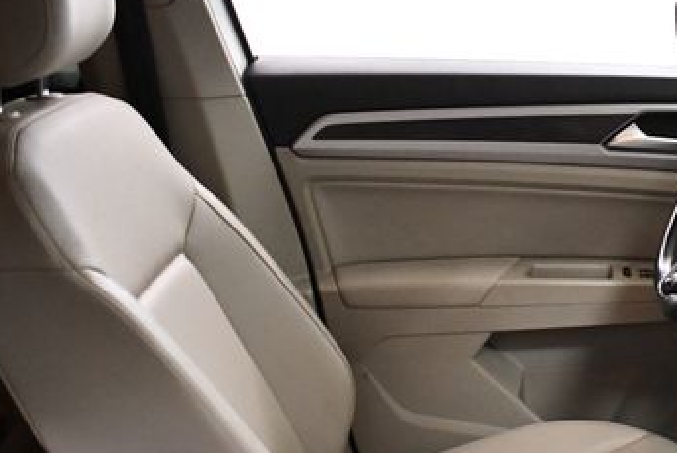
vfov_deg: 20.3
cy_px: 297
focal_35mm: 67
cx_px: 516
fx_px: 1261
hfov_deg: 29.5
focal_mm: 18
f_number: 3.5
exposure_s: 1/125
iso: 2200
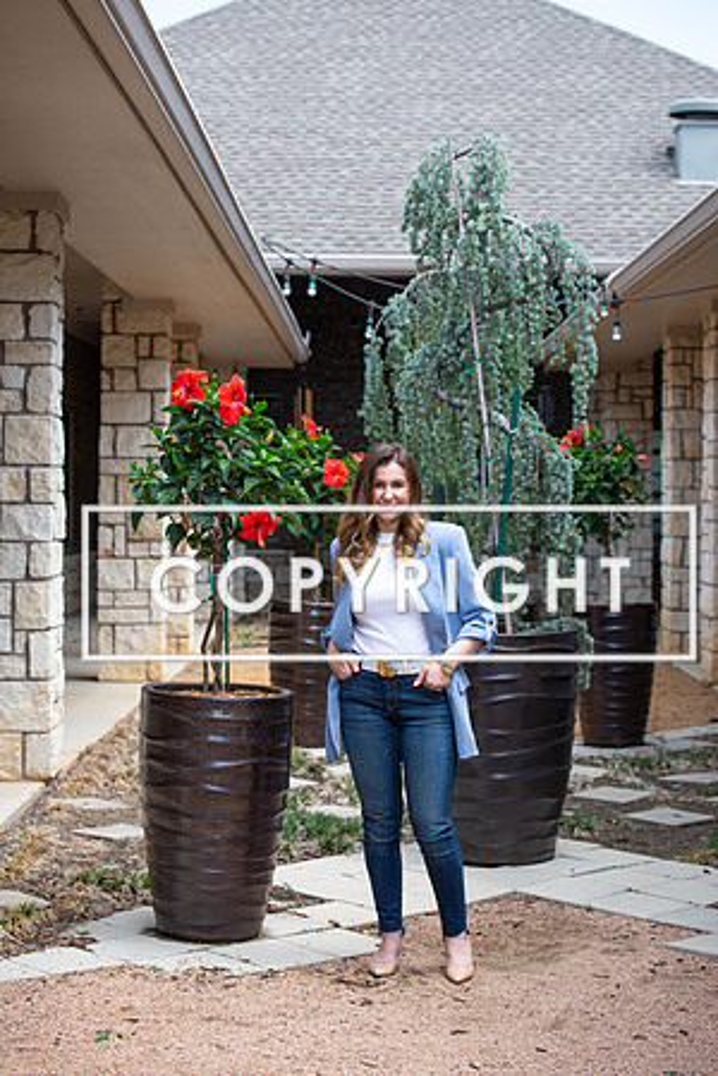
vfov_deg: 28.8
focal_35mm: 70
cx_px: 359
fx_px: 2094
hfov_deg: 19.5
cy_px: 538
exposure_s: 1/800
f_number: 4
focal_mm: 70
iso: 160
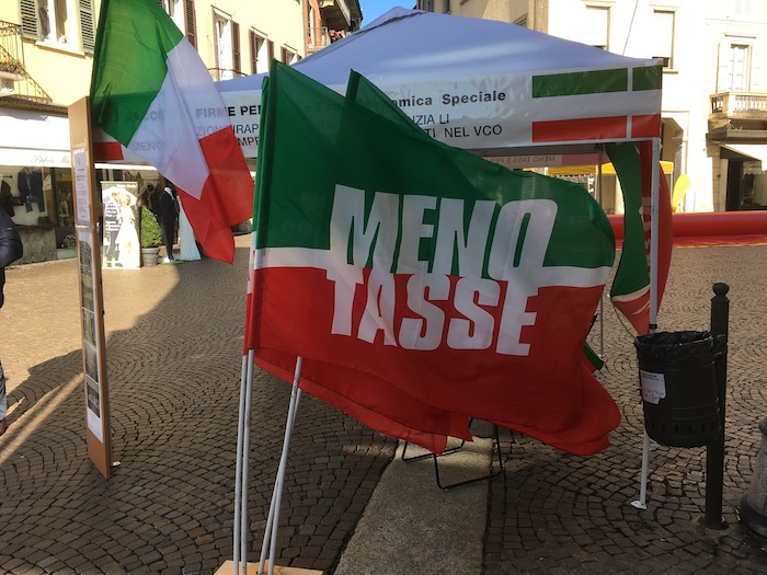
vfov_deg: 48.2
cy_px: 288
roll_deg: +0.8
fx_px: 643
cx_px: 384
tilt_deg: -7.3
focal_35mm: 29
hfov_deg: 61.7
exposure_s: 1/516
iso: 25
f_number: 2.2
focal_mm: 4.15
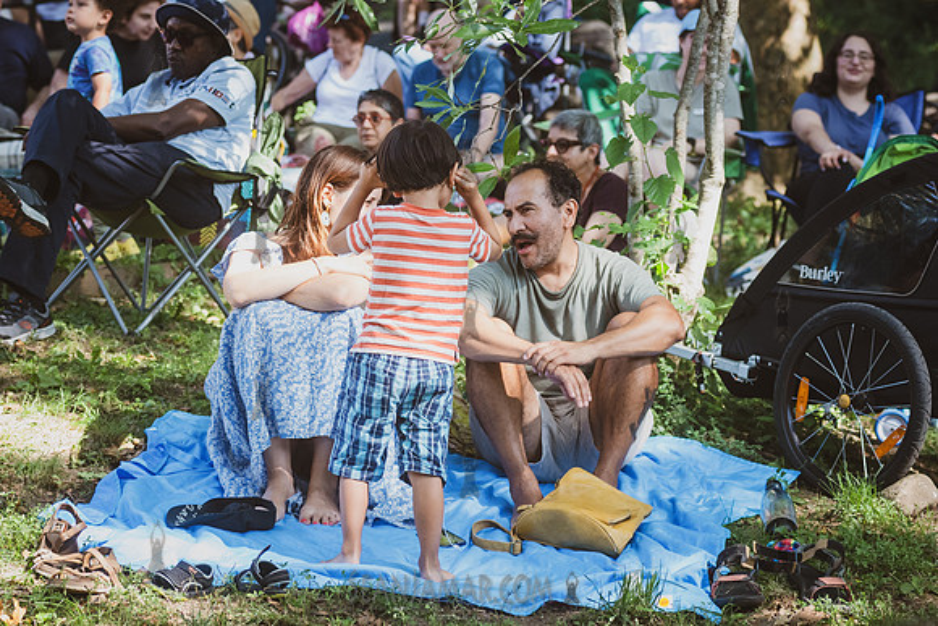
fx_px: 3373
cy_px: 274
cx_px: 337
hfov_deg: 15.8
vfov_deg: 10.6
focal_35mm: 129
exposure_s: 1/640
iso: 1600
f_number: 4
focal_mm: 92
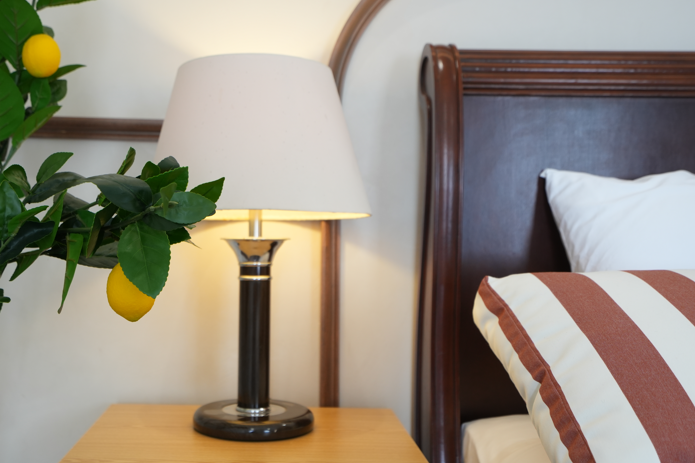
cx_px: 280
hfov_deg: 47.2
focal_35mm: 41
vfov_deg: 32.6
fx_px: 791
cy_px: 228
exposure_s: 1/40
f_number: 4
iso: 500
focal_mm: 32
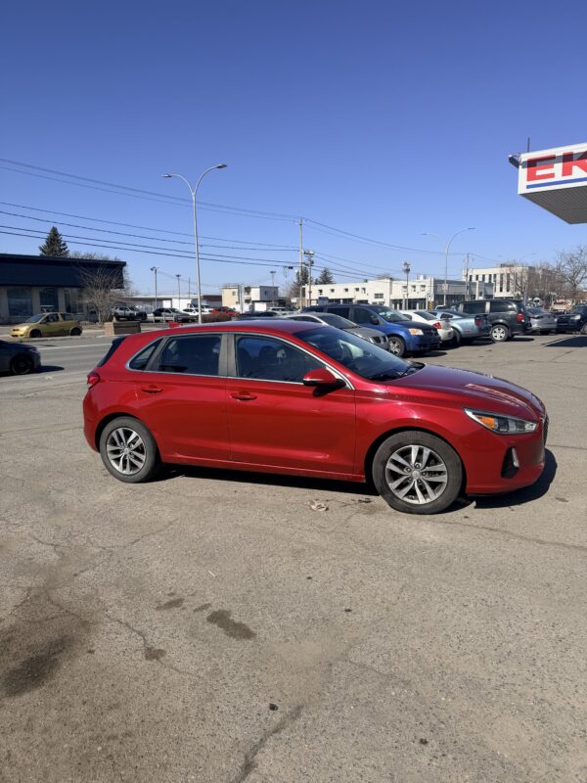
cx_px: 294
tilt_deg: -8.5
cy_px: 392
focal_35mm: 24
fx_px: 543
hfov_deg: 56.8
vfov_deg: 71.6
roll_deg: +1.4
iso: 80
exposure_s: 1/5714
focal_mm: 6.76
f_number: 1.78
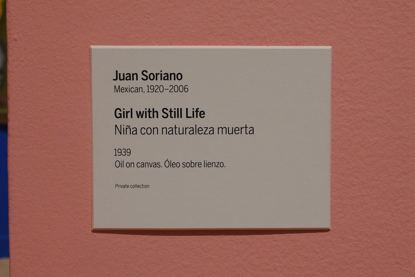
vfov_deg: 28.1
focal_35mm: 48
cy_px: 138
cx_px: 208
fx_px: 553
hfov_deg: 41.1
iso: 6400
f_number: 13
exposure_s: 1/100
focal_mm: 48
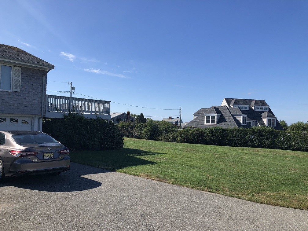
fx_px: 249
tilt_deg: +1.1
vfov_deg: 49.7
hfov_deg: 63.4
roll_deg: -1.1
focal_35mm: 28
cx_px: 154
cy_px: 116
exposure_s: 1/2208
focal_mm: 3.99
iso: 25
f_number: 1.8
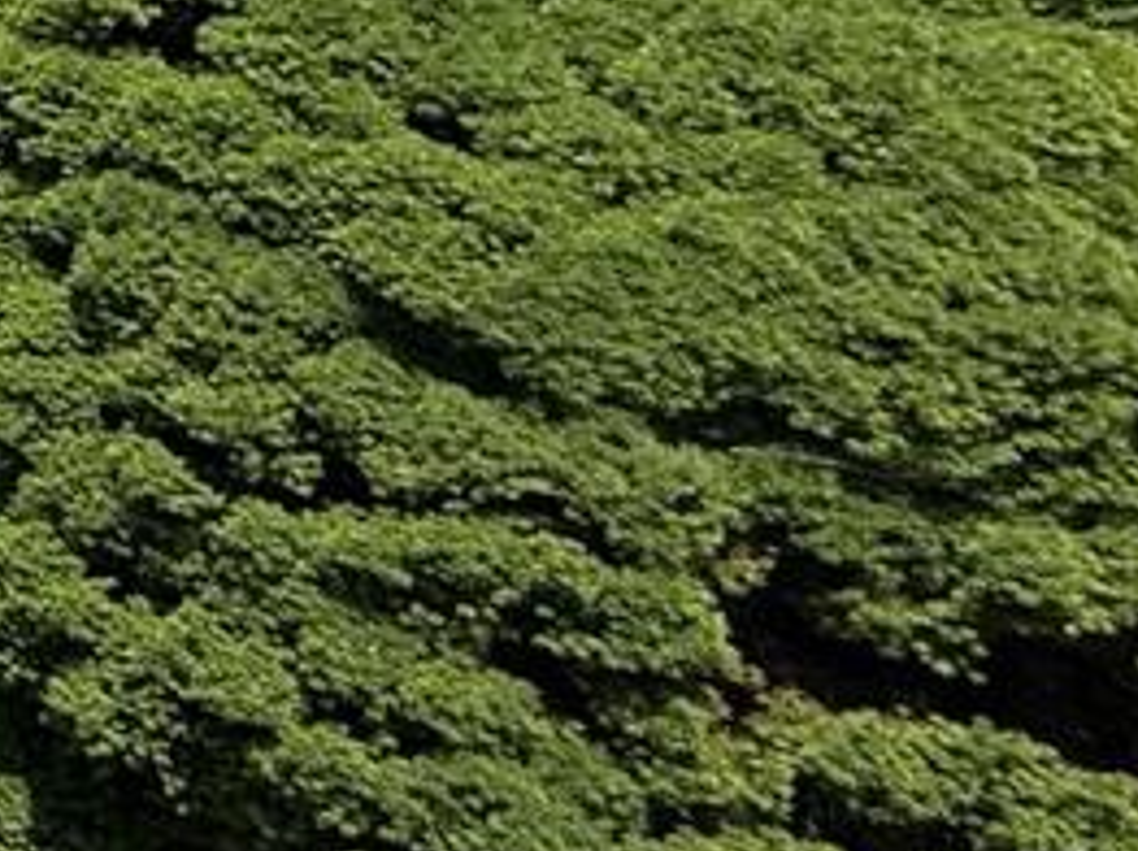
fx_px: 2529
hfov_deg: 14.0
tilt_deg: +4.5
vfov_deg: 17.4
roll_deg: -1.9
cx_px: -1768
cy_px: -373
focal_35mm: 77
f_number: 2.2
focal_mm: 2.22
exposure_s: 1/2506
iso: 50
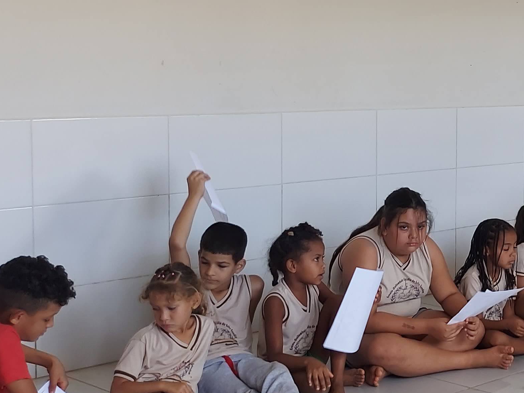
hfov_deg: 25.4
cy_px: 147
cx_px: 581
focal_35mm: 71
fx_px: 1075
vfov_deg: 20.7
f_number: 1.8
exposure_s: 1/60
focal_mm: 5.23
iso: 50
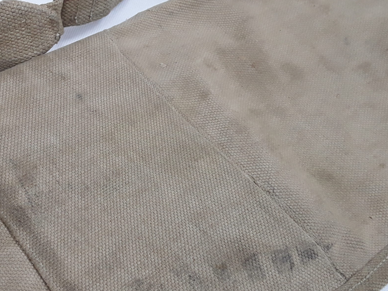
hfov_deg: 42.2
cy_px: 201
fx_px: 493
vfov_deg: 32.5
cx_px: 120
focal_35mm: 44
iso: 64
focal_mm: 2.91
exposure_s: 1/100
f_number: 1.9
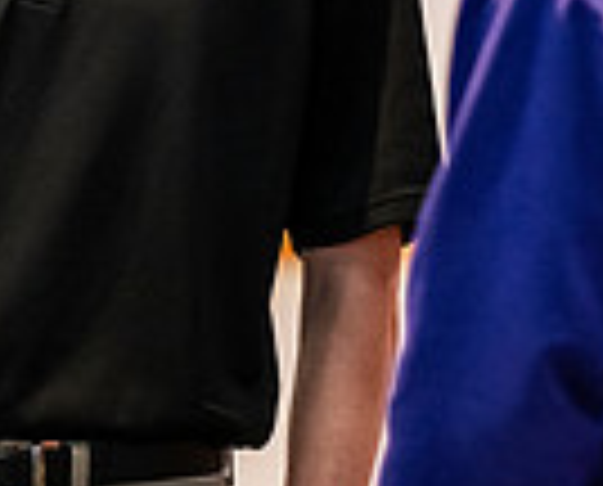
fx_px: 11598
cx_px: -90
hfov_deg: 3.0
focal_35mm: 648
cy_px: -56
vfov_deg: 2.4
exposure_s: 1/200
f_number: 3.2
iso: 2000
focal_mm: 160
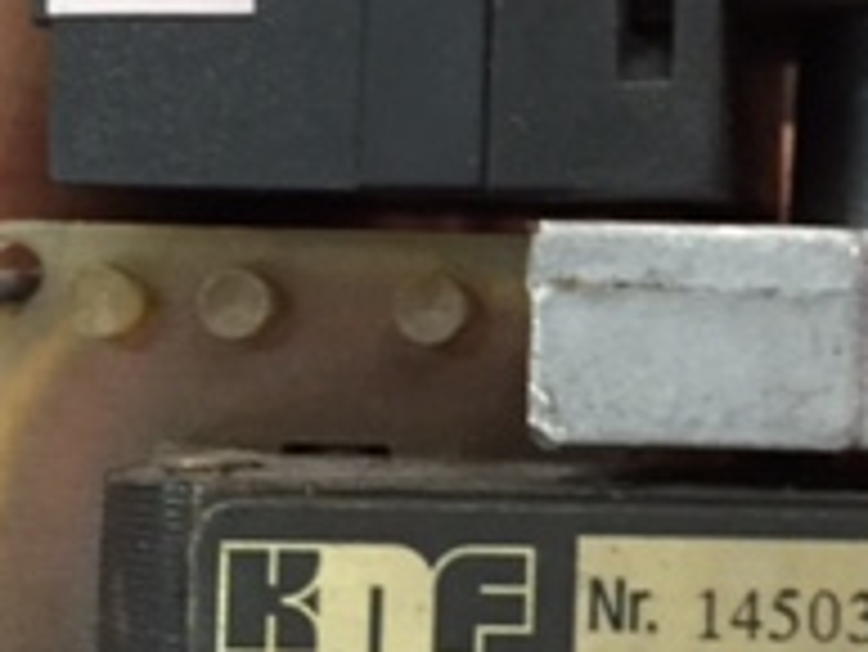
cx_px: 899
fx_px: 2409
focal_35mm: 96
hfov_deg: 19.7
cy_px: 247
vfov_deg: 15.4
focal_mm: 4.15
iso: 250
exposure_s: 1/33
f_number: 2.2
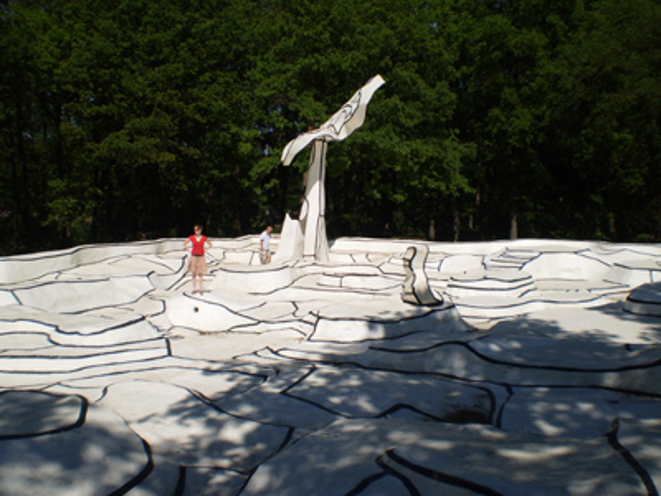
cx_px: 330
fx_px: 687
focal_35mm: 36
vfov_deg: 39.7
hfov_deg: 51.4
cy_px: 248
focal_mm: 6.3
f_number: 4.6
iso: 64
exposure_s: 1/1600
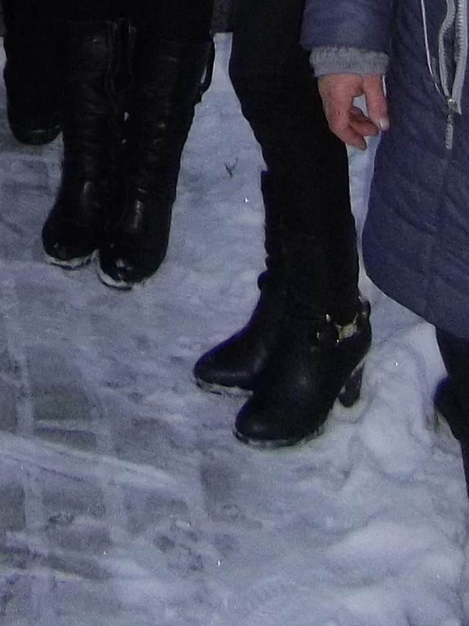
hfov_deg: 13.0
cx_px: -141
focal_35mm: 110
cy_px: -631
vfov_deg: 14.7
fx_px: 1988
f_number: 3.2
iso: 200
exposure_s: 1/200
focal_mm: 4.9
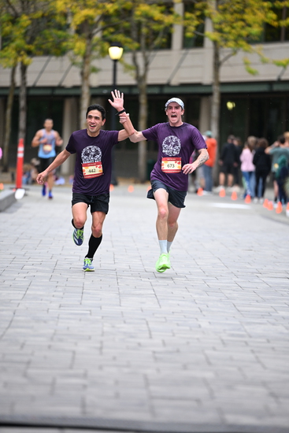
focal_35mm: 200
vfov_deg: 10.3
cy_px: 216
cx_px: 144
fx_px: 2407
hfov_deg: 6.9
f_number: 2.8
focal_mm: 200
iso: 1250
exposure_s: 1/1250
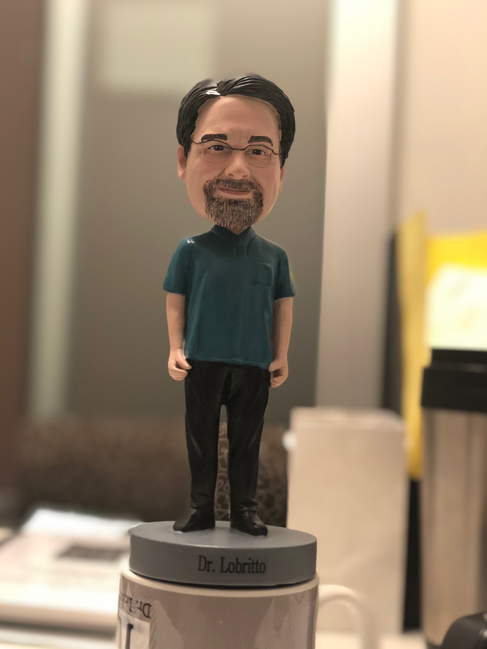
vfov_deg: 36.2
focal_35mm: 53
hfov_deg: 27.5
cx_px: 245
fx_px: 994
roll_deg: -2.8
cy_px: 327
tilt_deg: +2.4
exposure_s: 1/24
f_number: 2.4
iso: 125
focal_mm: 6
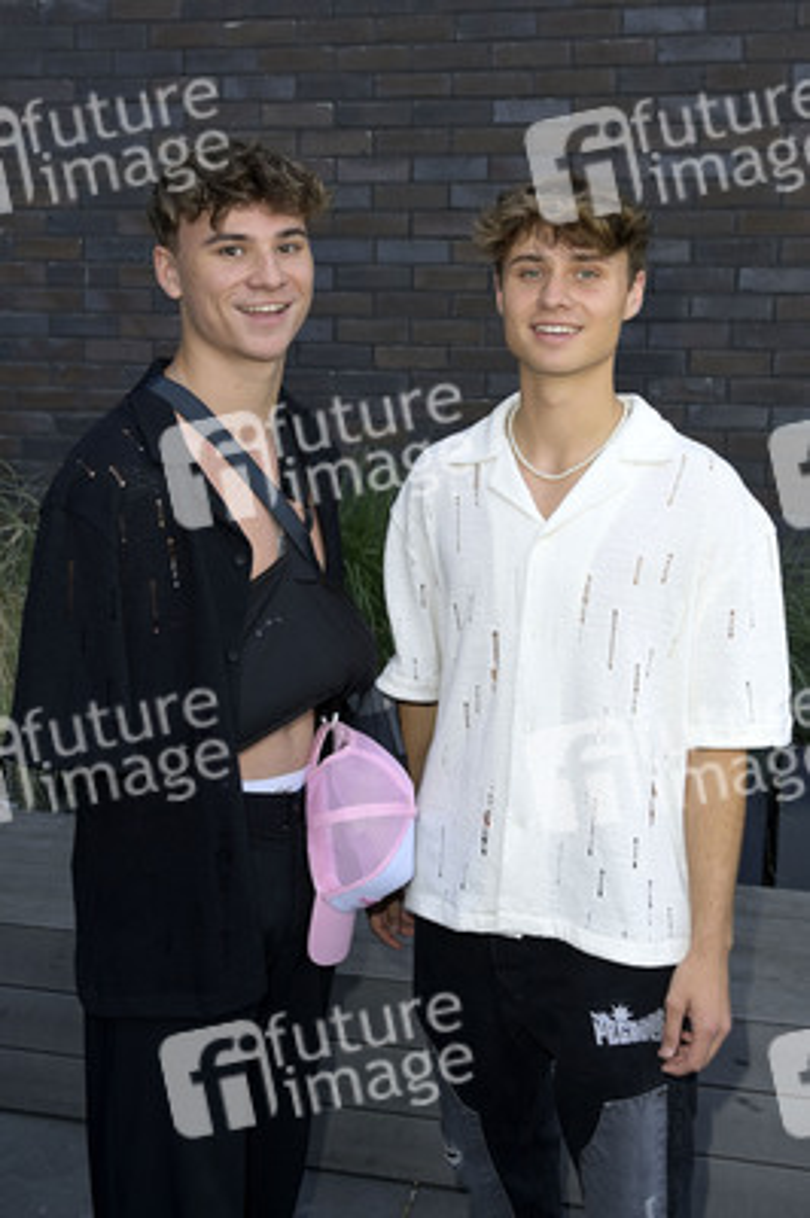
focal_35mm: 36
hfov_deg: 36.8
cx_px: 405
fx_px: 1217
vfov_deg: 53.2
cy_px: 609
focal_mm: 36
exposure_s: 1/250
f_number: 5.6
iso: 500
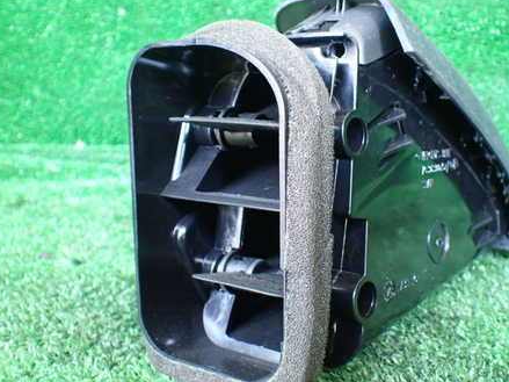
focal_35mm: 41
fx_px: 603
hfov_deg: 45.6
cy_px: 180
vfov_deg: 35.1
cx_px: 301
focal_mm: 5.4
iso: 800
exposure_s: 1/60
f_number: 2.3
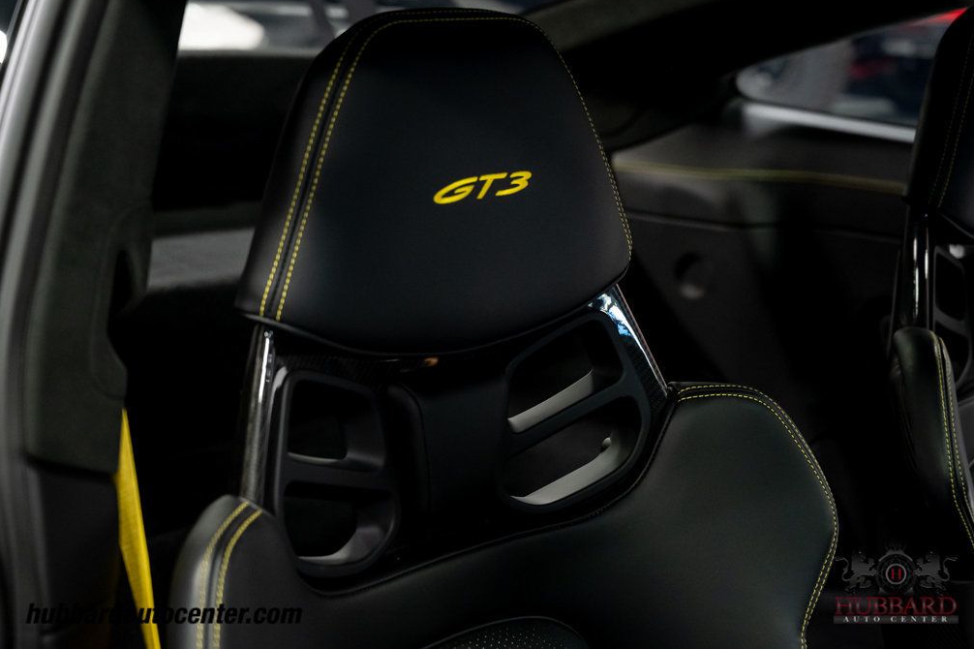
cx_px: 495
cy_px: 319
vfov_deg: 24.6
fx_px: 1487
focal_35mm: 55
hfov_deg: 36.3
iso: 3200
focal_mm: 54
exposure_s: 1/60
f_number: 4
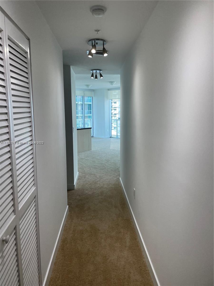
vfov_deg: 67.3
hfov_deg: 53.1
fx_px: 214
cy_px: 143
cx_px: 107
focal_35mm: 26
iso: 40
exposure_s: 1/120
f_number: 1.6
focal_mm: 4.2
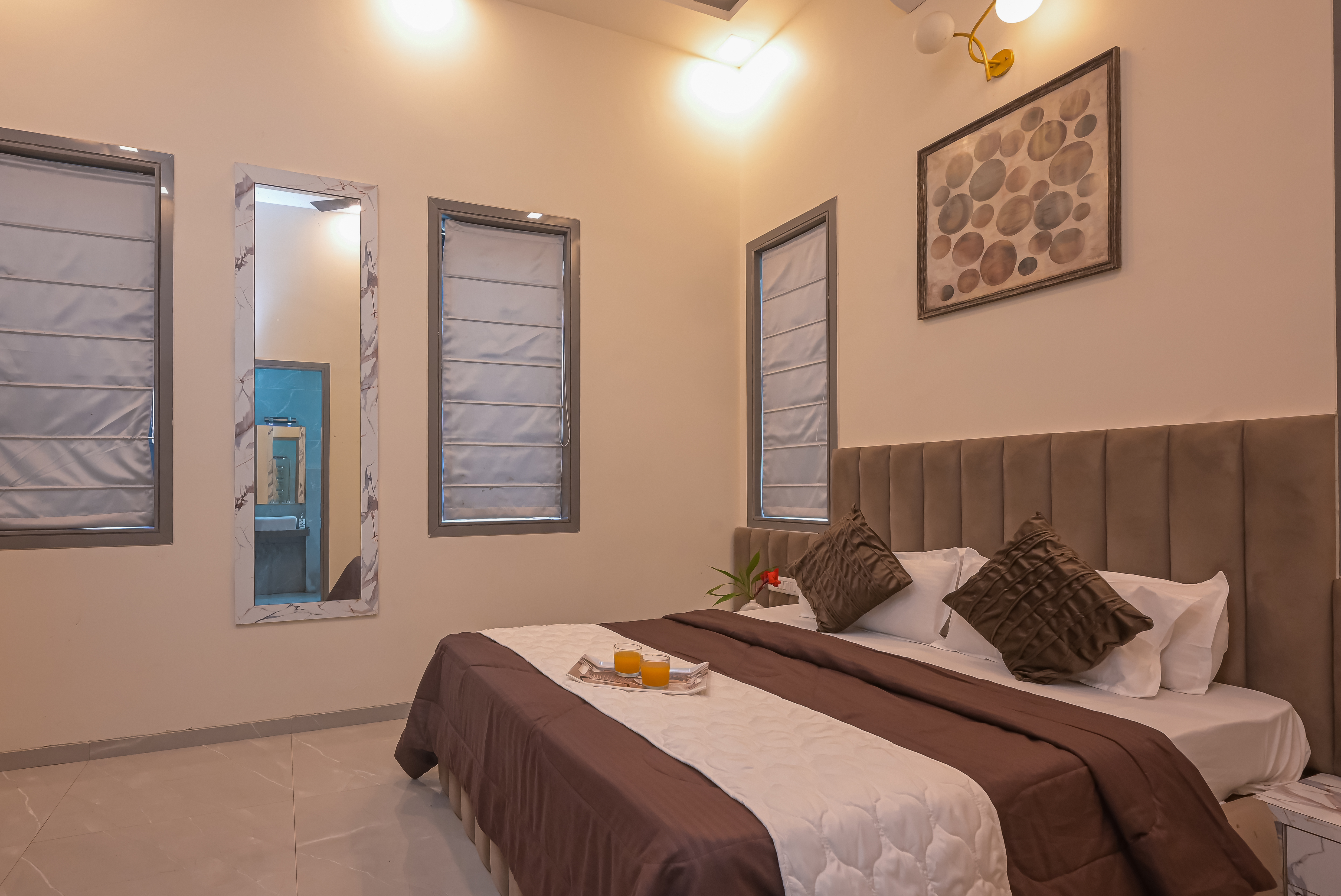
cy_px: 477
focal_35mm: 17
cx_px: 552
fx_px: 633
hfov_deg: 92.3
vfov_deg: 70.4
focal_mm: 14
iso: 800
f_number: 9
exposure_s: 1/15
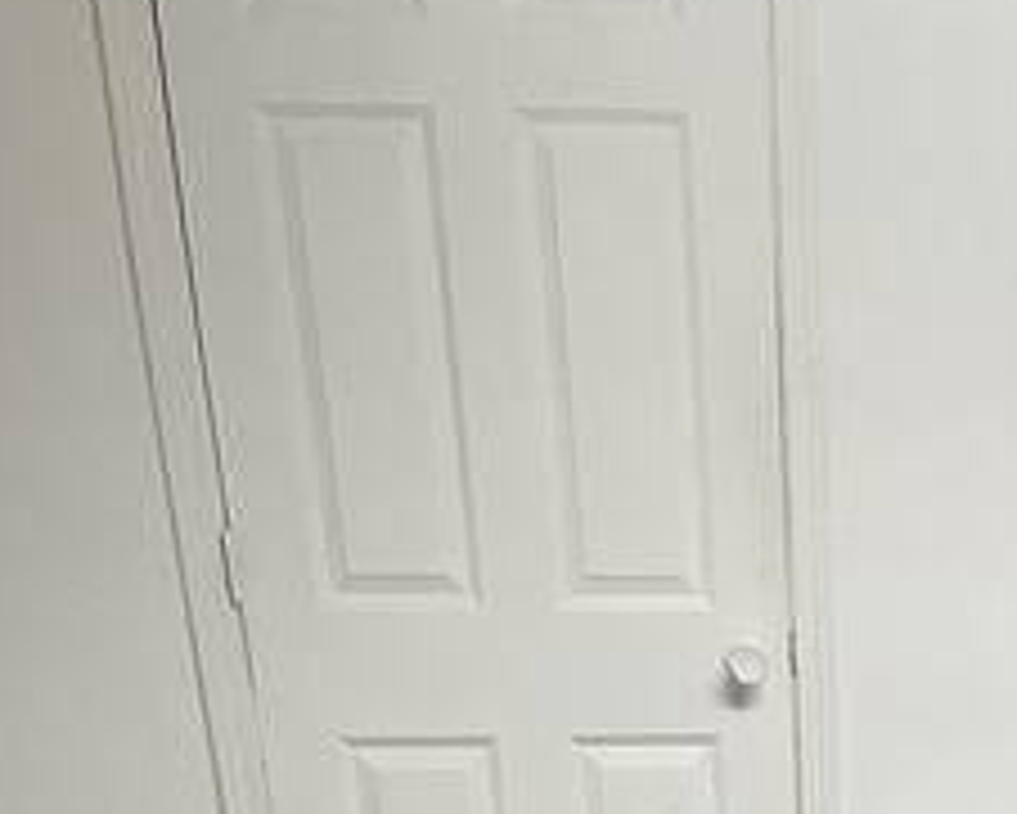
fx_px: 2258
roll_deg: -0.6
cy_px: 1432
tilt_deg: -28.3
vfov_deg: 17.1
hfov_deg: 23.9
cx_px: 1084
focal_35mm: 75
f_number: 1.6
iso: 125
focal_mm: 5.1
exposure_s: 1/60
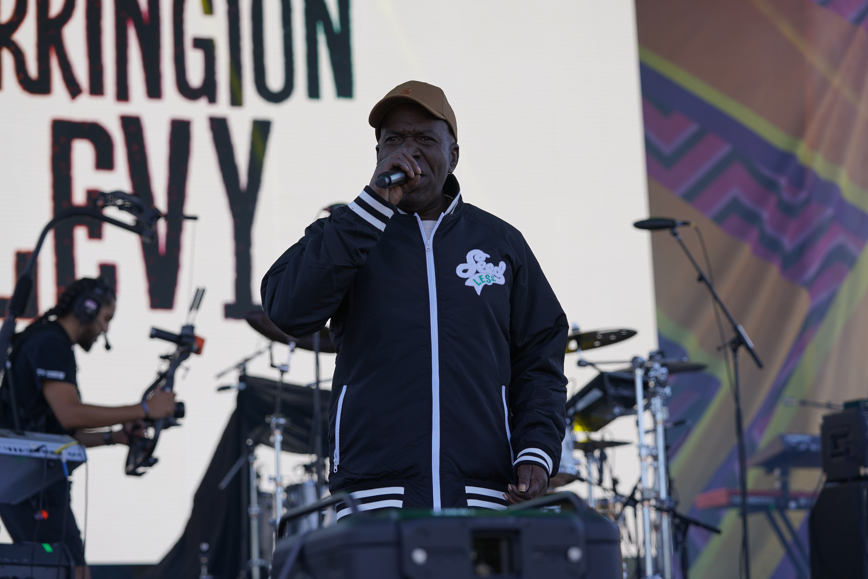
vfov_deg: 13.2
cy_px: 290
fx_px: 2507
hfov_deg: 19.6
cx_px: 434
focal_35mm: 104
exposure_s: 1/250
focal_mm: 104
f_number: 4
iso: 100
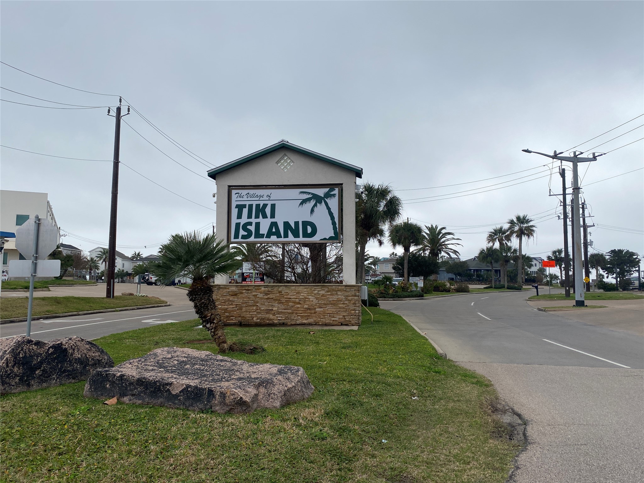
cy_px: 242
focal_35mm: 26
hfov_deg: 67.3
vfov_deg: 53.1
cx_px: 322
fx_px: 484
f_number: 1.8
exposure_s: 1/3401
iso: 32
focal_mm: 4.25
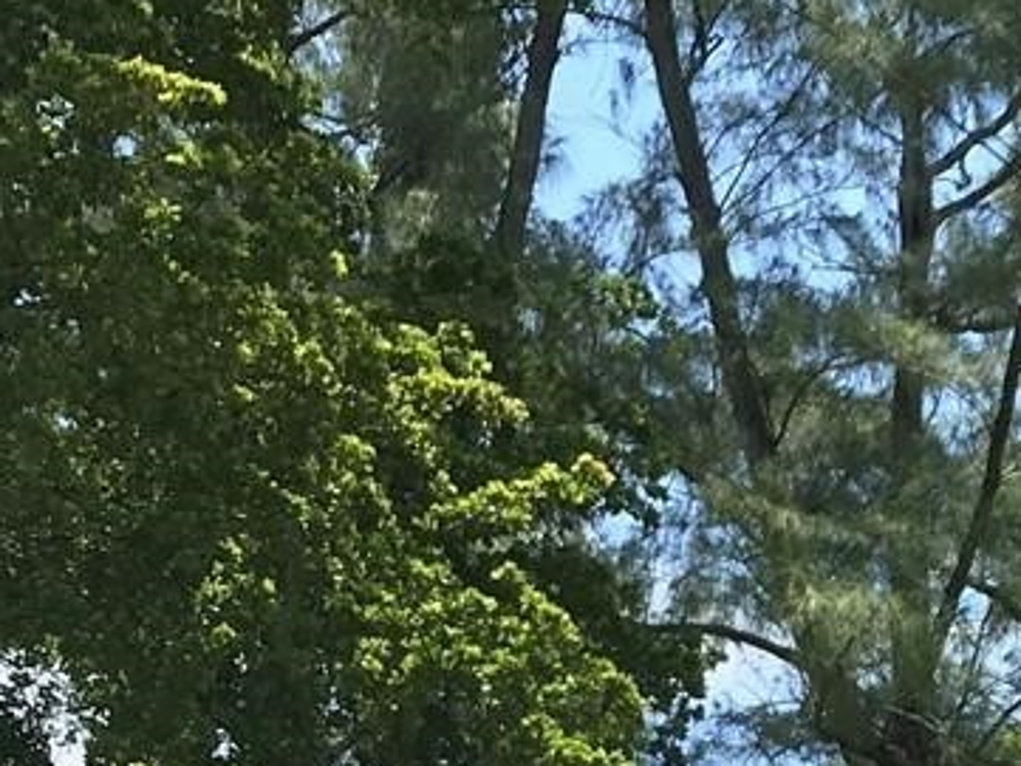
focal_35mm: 124
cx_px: 1174
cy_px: 1054
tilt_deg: +11.0
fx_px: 3659
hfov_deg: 15.4
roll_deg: +1.2
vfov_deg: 11.6
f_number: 1.8
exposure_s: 1/1168
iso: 20
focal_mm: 3.99
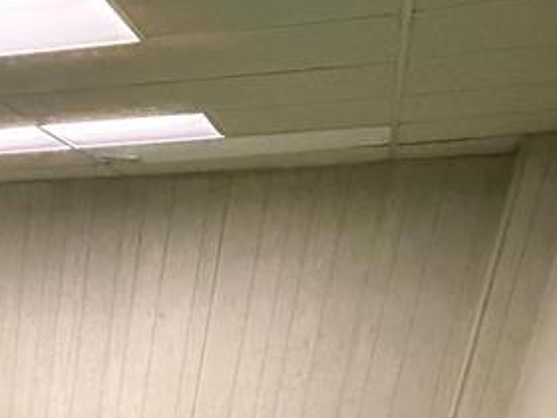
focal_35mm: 64
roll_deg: +0.7
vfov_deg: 17.9
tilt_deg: -23.9
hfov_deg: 25.0
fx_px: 1030
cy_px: 771
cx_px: -221
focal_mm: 2.22
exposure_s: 1/60
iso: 1000
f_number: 2.2
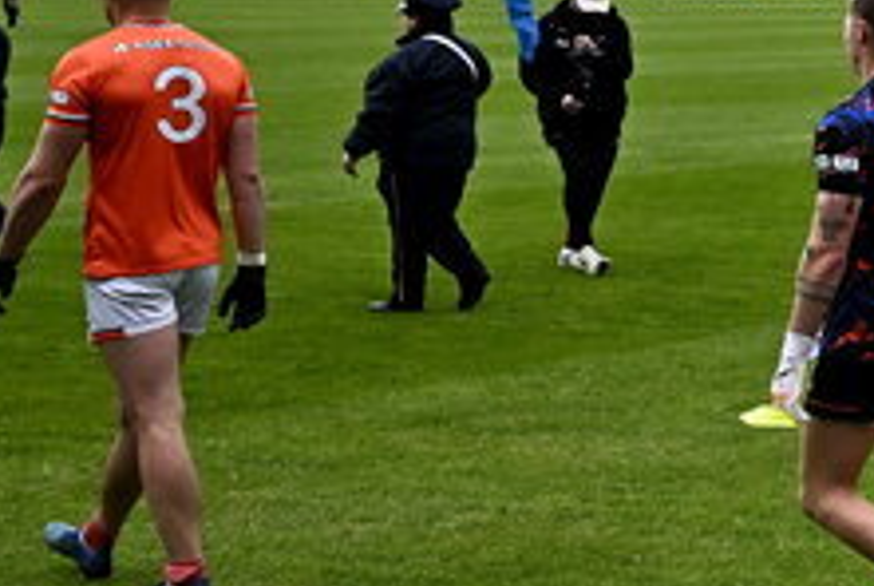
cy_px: 38
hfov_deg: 15.0
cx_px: 1752
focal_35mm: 111
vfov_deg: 12.3
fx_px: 2698
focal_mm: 24
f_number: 5.6
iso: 320
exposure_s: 1/1000
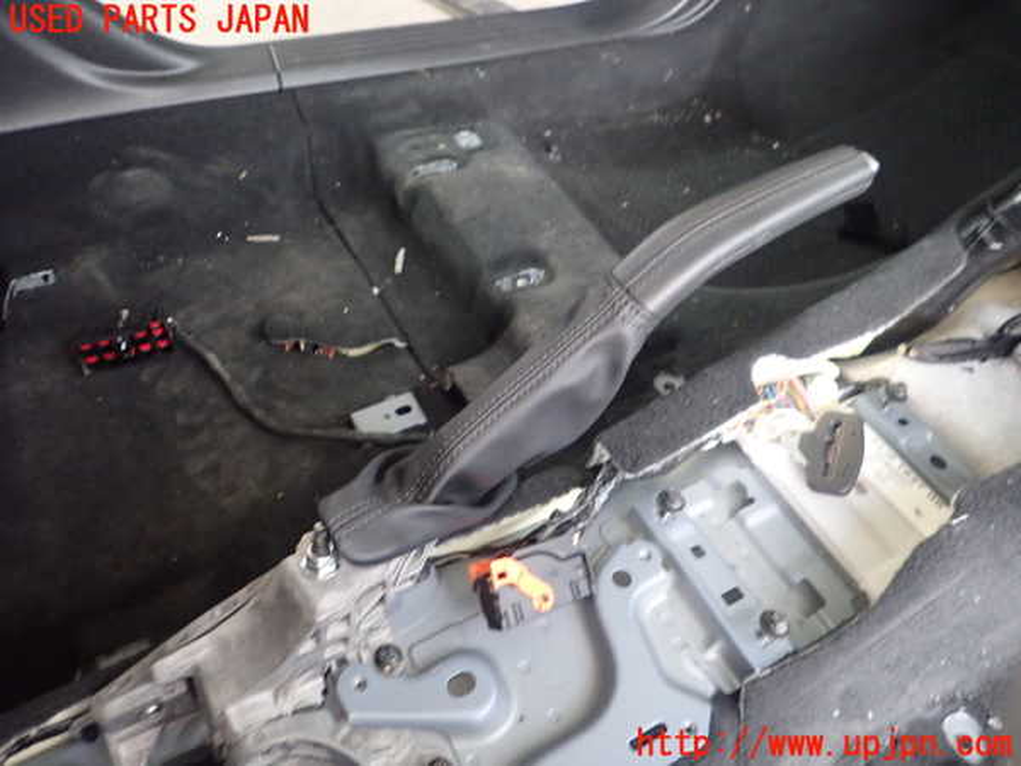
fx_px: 737
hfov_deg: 69.4
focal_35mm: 25
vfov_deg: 54.9
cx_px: 510
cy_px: 383
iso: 800
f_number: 2
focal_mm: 4.5
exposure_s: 1/30
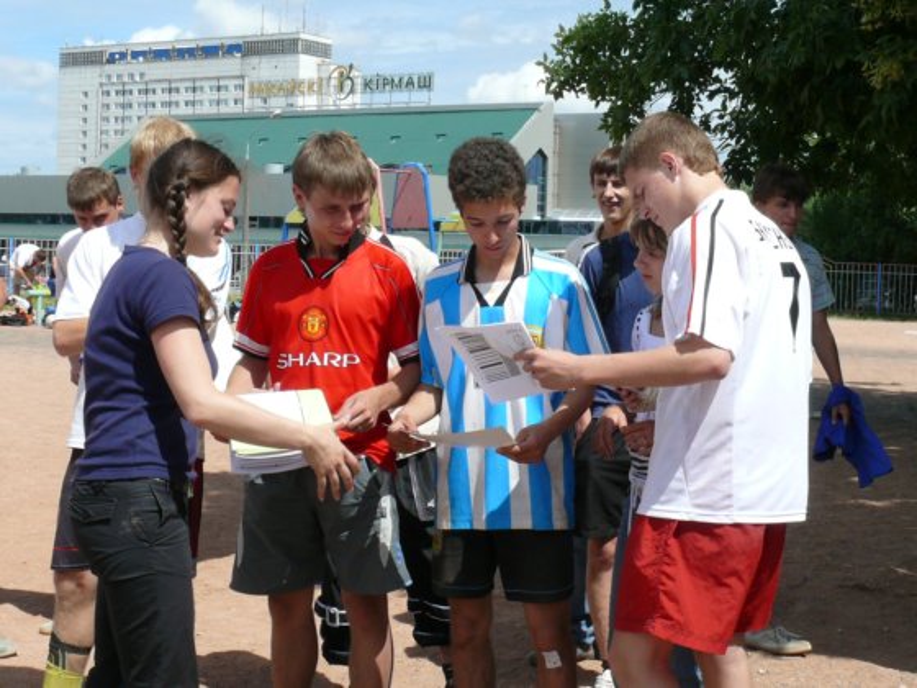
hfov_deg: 52.6
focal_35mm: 35
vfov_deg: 40.7
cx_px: 458
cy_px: 344
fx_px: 927
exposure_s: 1/400
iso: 100
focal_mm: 7.4
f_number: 6.3
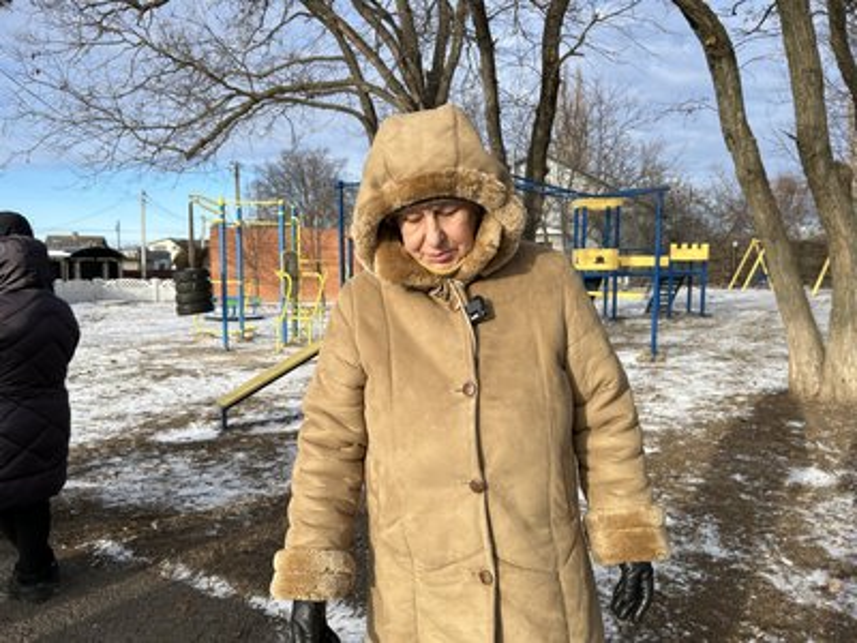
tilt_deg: -4.1
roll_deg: -0.6
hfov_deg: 67.3
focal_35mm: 26
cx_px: 428
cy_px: 322
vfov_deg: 53.1
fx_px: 644
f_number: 1.5
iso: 50
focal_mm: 5.7
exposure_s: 1/2208
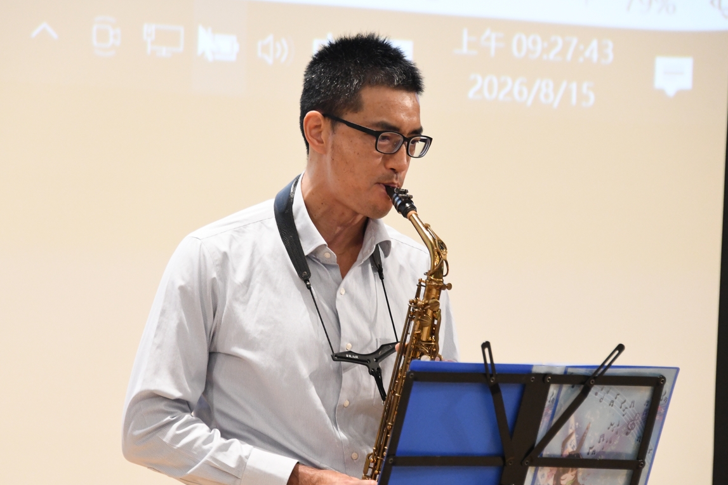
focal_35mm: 265
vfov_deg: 5.2
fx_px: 5357
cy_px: 282
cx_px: 333
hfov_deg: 7.8
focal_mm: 190
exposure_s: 1/100
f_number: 5.6
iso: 5000
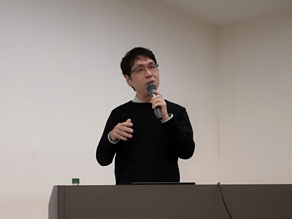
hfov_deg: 49.0
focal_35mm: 38
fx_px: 321
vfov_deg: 37.7
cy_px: 110
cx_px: 146
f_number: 1.8
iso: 100
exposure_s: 1/100
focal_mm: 3.95
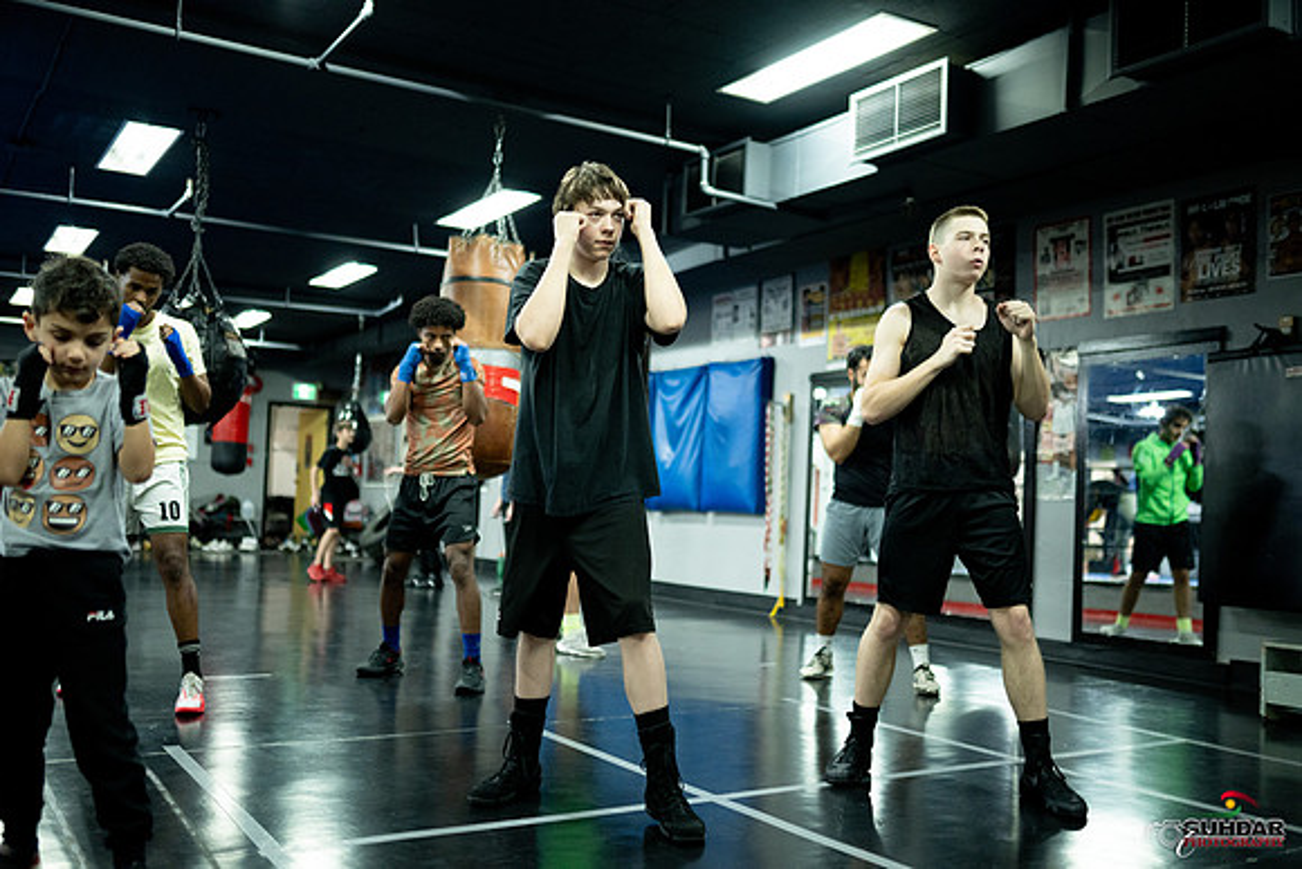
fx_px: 1266
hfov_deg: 54.4
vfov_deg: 37.9
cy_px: 434
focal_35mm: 35
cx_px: 651
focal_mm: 35
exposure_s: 1/500
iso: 2500
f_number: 1.4
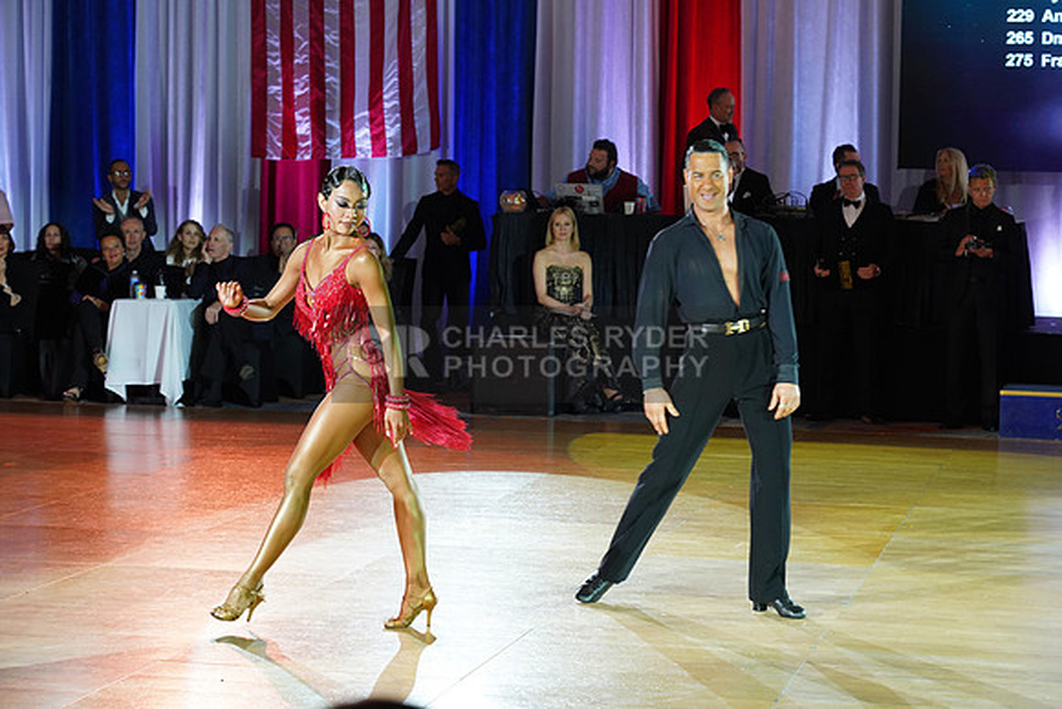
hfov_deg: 23.6
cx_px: 531
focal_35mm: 86
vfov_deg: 15.9
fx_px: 2537
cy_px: 354
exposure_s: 1/160
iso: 1600
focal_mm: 86
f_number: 5.6
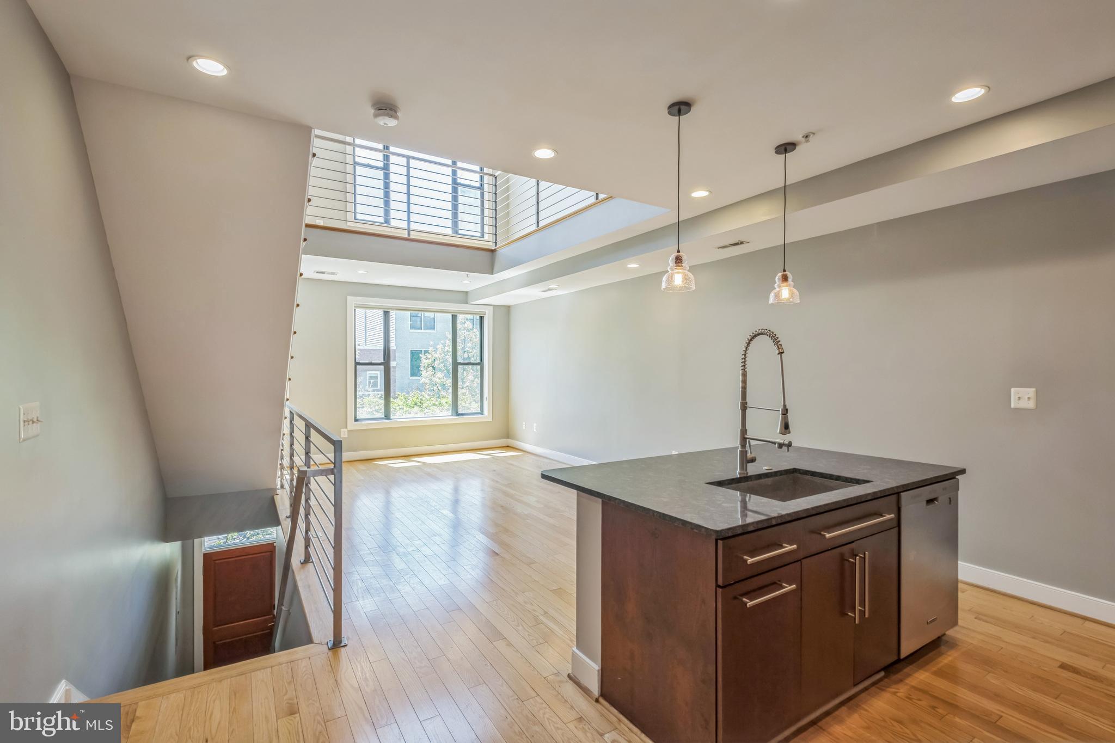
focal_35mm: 15
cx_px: 558
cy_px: 372
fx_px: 465
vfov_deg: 77.3
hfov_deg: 100.4
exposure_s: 1/20
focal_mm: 10
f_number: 7.1
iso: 125
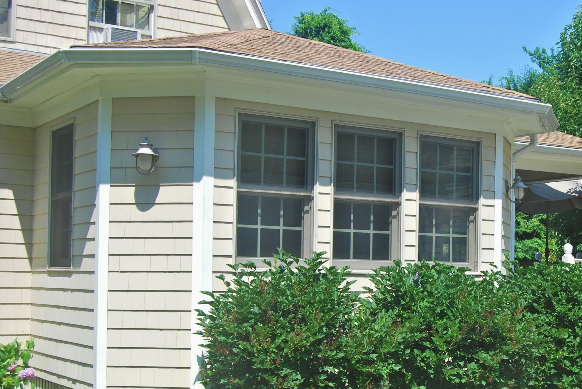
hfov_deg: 31.5
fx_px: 1003
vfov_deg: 21.9
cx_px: 462
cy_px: 254
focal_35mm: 62
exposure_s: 1/200
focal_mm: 26
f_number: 7.1
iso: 100
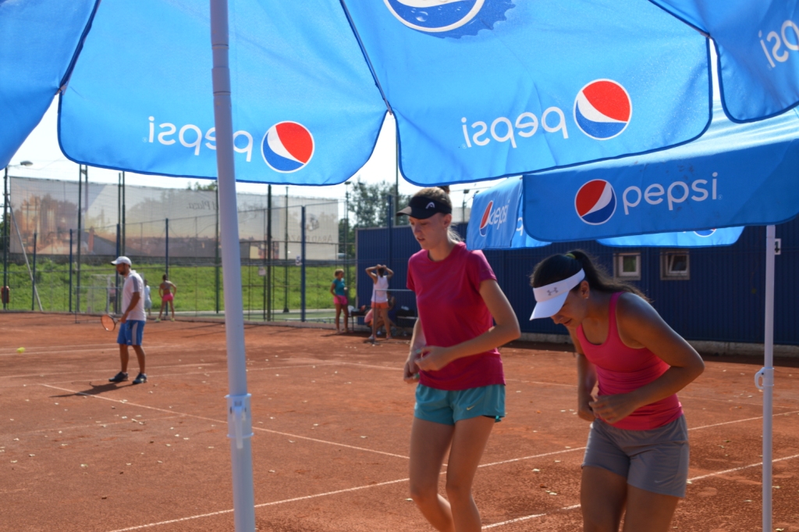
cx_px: 400
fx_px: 965
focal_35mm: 44
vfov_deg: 30.8
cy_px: 266
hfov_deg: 45.0
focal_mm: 29
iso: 100
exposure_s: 1/160
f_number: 6.3
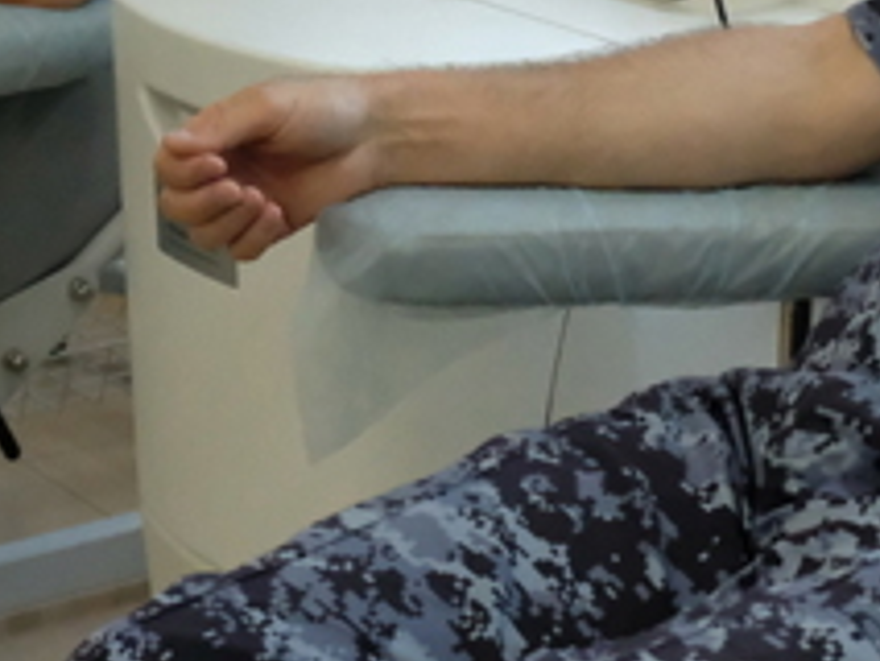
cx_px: 682
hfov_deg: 16.0
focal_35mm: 122
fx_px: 3103
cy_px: 83
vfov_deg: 12.1
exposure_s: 1/950
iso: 12800
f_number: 6.4
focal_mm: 24.3
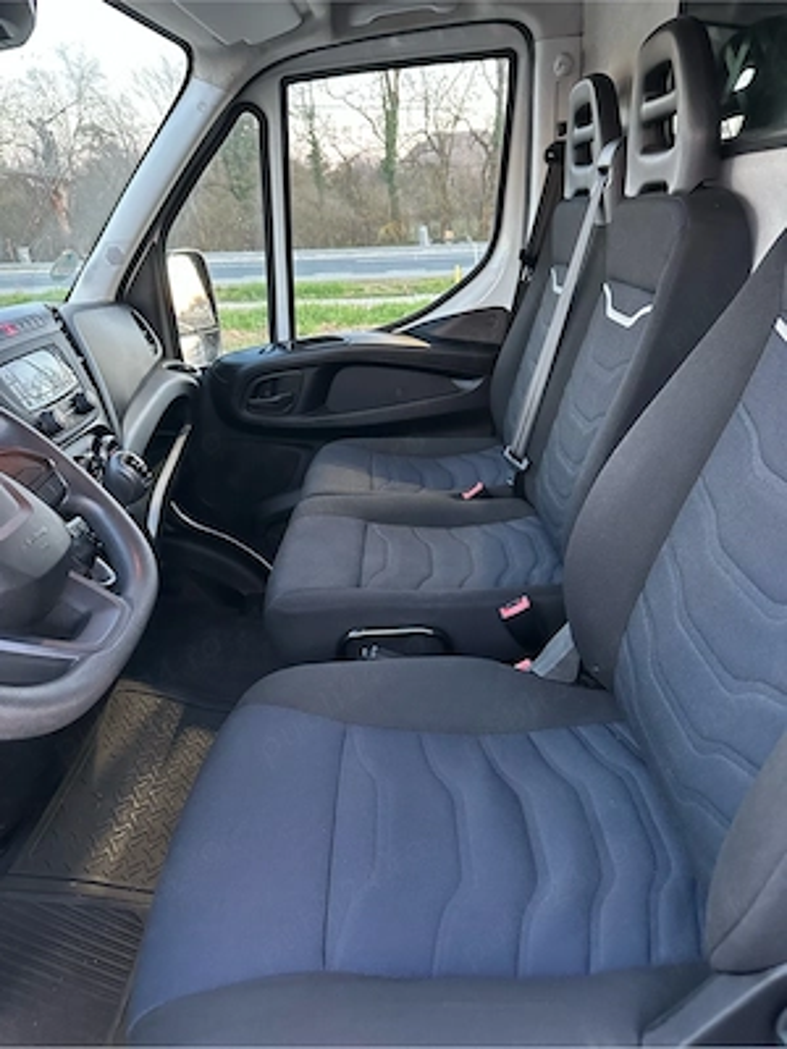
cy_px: 524
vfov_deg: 71.6
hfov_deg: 56.8
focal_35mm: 24
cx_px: 394
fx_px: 728
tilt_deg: -23.6
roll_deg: +1.8
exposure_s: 1/49
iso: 1000
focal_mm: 6.86
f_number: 1.78
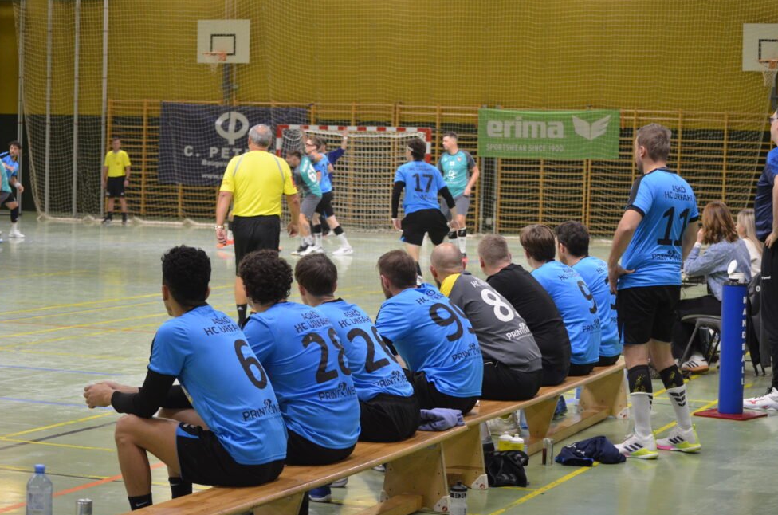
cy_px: 255
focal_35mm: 87
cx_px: 402
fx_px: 1866
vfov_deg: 15.7
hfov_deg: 23.6
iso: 1600
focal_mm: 55
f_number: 4
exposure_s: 1/125
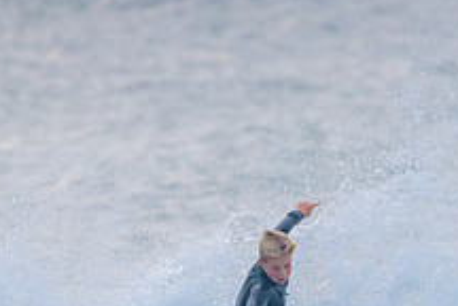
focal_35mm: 1643
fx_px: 20901
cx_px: 309
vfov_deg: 0.8
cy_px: 271
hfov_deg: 1.3
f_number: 5.6
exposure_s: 1/2000
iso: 1000
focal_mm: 500
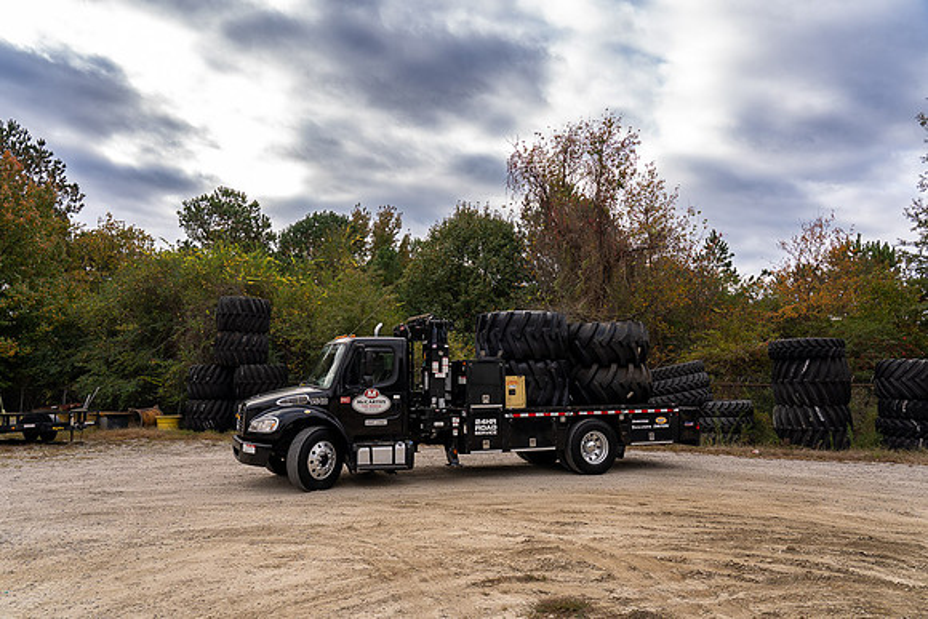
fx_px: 670
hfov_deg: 69.4
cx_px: 464
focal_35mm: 26
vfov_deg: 49.6
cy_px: 310
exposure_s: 1/125
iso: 100
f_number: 5.6
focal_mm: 26
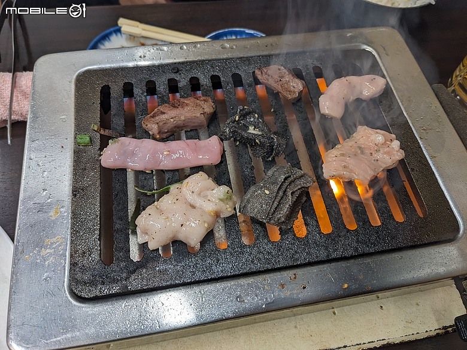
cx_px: 234
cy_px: 175
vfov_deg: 51.4
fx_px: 364
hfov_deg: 65.3
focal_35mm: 27
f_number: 1.73
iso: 56
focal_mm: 4.38
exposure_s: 1/60
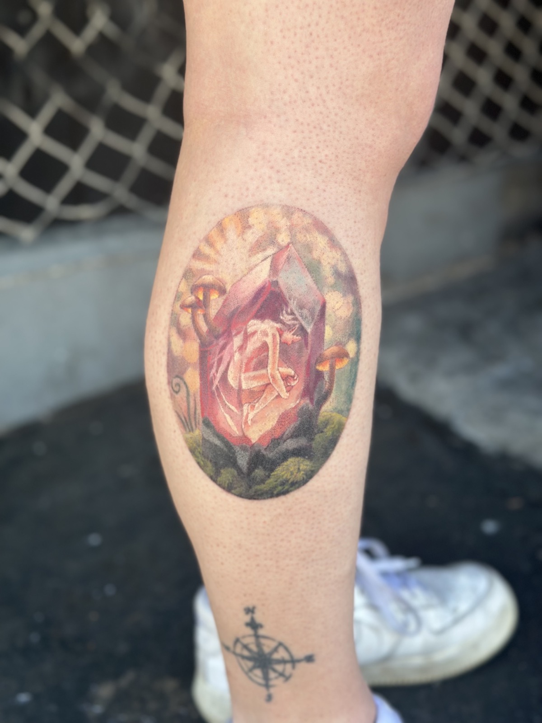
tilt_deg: -16.3
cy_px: 362
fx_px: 1002
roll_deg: -0.1
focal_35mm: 48
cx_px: 271
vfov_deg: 39.7
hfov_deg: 30.3
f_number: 1.78
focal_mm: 6.86
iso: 64
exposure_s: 1/167
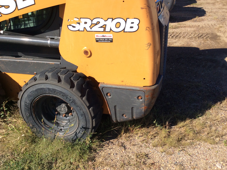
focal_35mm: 32
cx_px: 114
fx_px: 210
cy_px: 85
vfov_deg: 44.1
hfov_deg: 56.9
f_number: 2.4
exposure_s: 1/1100
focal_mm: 3.3
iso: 32
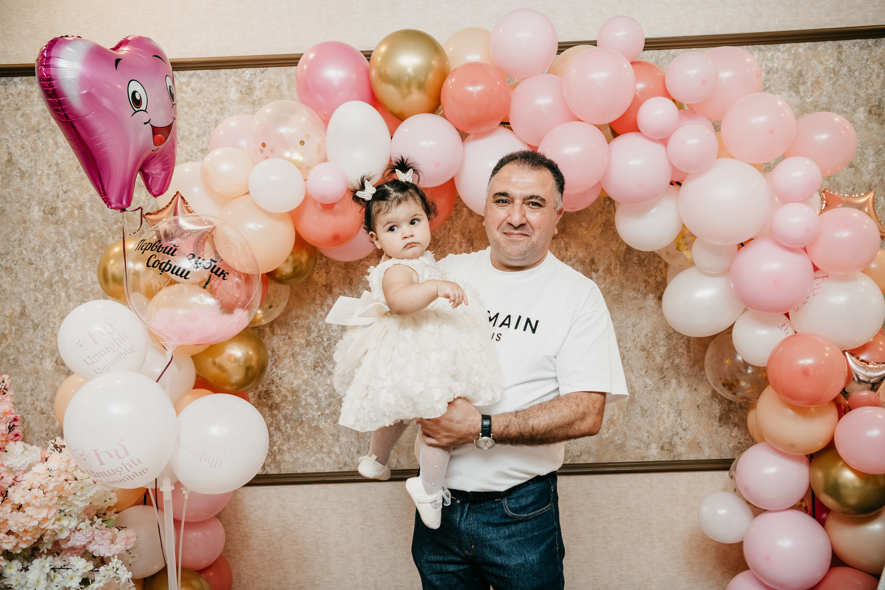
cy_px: 295
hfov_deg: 50.7
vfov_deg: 35.1
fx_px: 934
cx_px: 442
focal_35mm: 38
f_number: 4
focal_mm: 38
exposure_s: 1/160
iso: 250
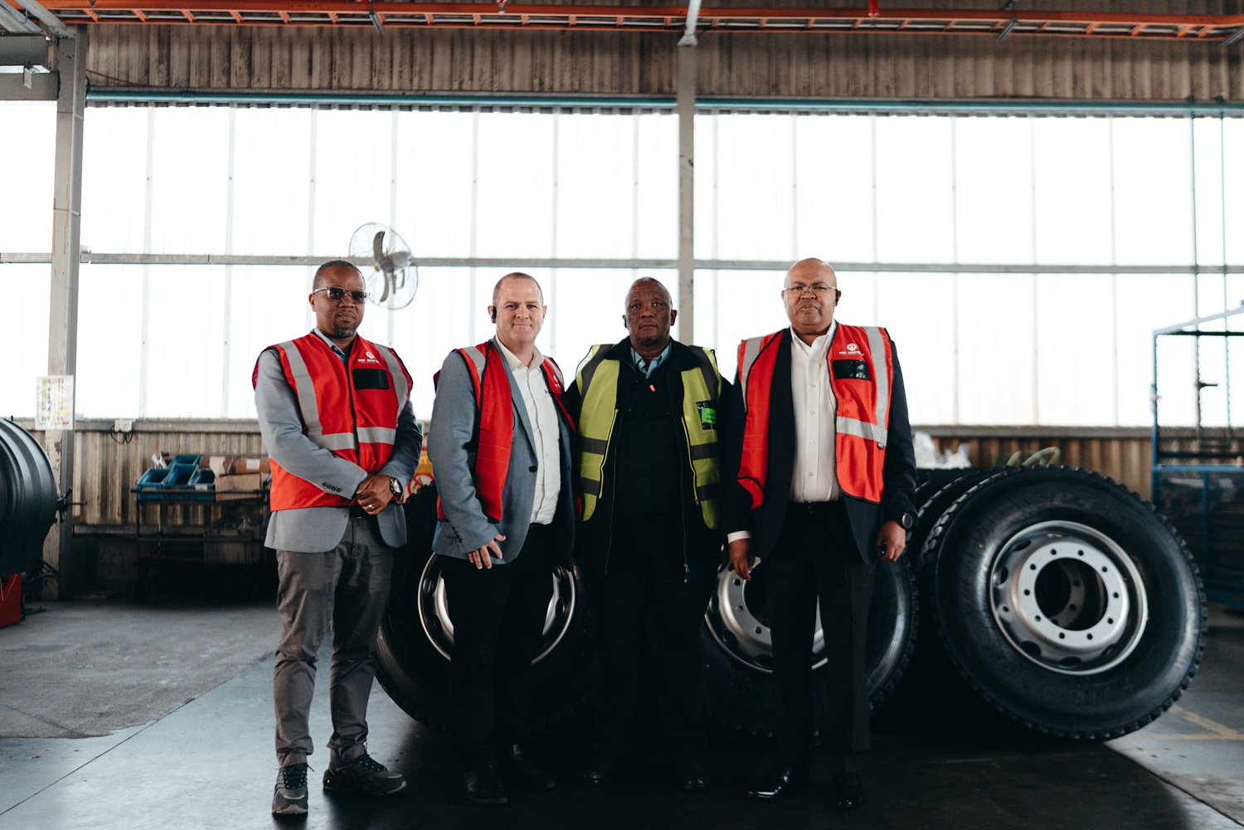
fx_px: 1209
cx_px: 622
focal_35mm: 35
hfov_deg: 54.4
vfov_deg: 37.9
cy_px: 415
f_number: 1.4
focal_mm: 35
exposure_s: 1/640
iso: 320
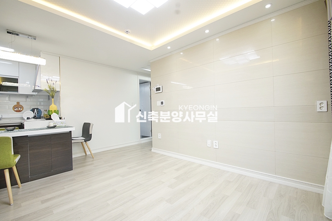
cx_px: 166
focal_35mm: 15
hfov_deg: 100.4
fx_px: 138
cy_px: 110
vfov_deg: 77.2
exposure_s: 1/30
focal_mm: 10
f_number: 9
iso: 800
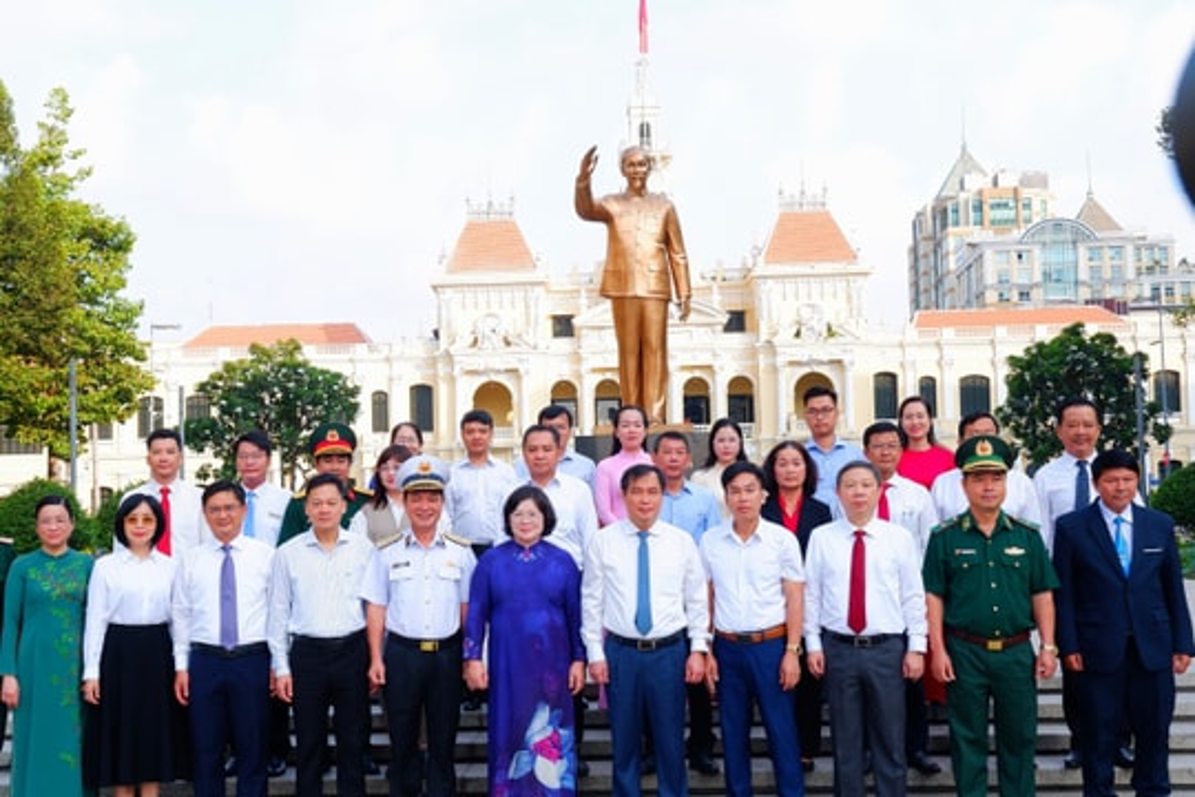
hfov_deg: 53.1
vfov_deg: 36.9
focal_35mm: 36
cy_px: 398
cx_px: 598
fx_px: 1195
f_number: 6.4
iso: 200
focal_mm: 24.7
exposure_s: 1/160
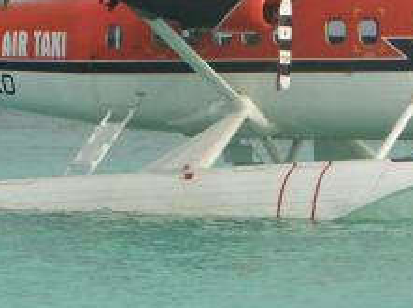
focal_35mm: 383
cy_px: 26
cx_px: 232
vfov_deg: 3.9
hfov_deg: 5.2
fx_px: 4562
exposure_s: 1/250
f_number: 5.5
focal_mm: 28.4
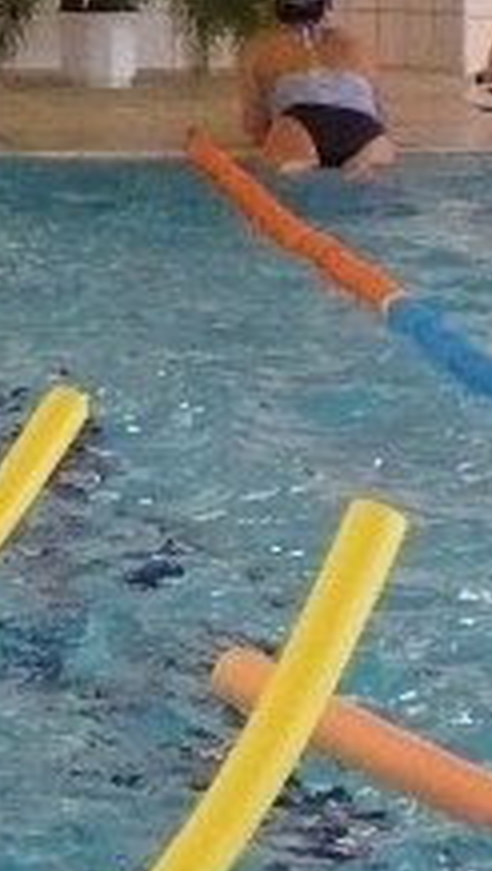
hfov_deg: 4.0
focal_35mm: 307
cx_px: 404
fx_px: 7104
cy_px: 1494
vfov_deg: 6.9
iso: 640
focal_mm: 9.9
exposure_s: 1/125
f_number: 3.1
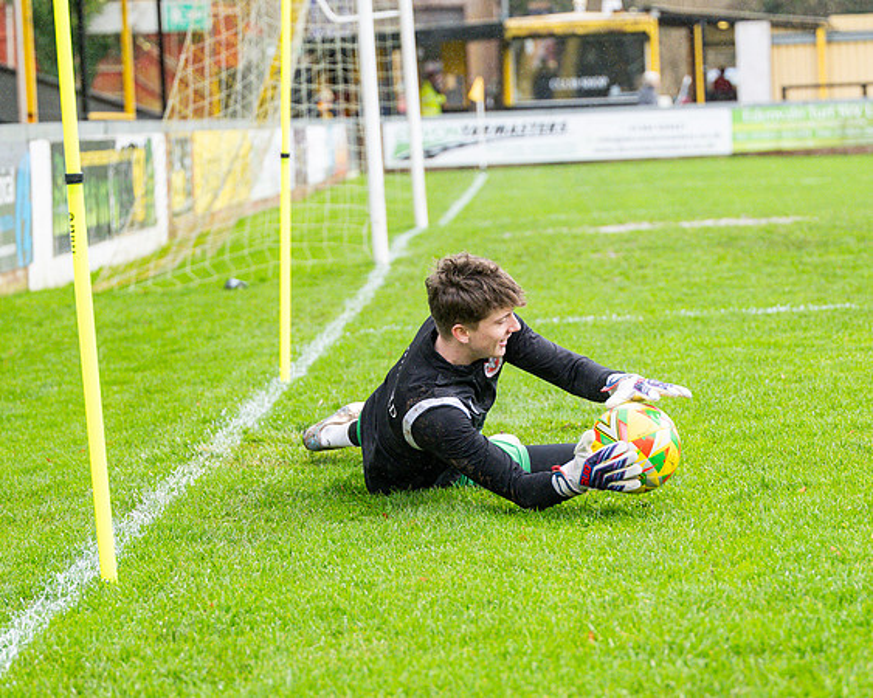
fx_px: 3295
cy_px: 376
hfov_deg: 15.1
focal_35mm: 128
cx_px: 541
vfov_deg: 12.1
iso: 800
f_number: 2.8
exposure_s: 1/1250
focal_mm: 70
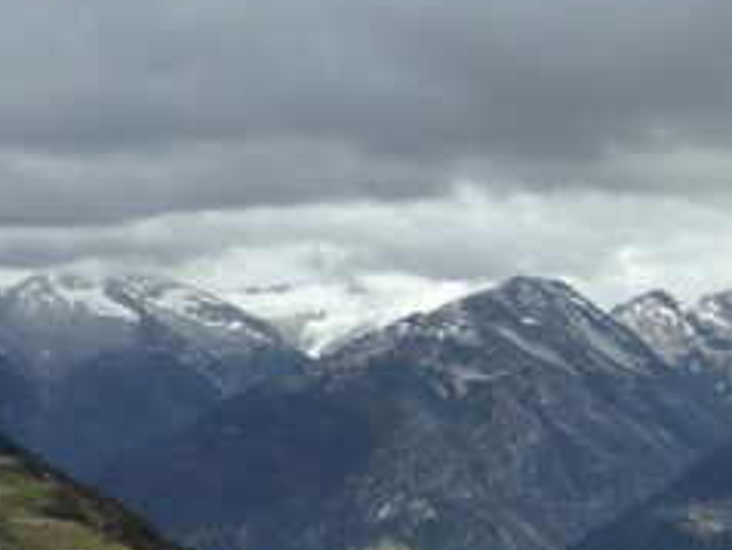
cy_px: 350
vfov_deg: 17.2
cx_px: -369
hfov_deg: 19.7
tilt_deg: +0.7
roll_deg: -0.6
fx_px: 1820
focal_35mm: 86
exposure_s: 1/292
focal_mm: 2.22
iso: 16
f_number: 2.2
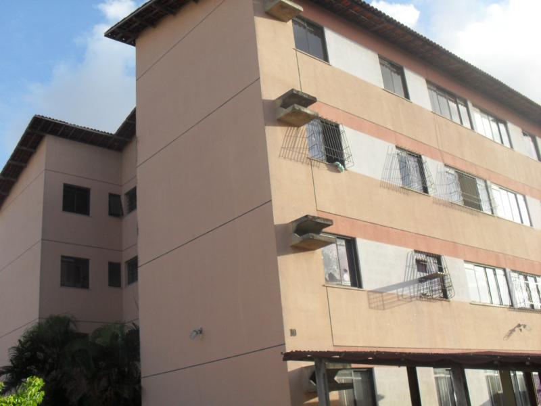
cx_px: 270
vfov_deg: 37.7
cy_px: 203
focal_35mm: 38
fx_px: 594
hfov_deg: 49.0
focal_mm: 6.3
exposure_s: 1/90
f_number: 8.3
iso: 80
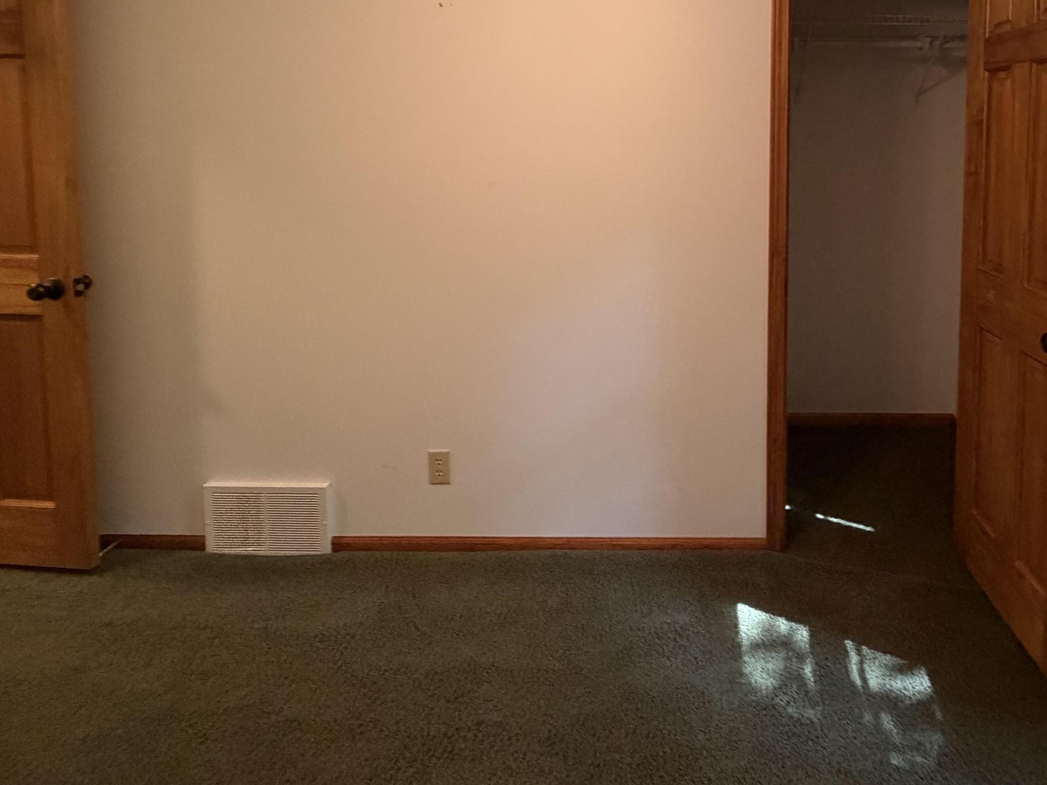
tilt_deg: -4.8
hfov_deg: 72.8
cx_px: 742
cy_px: 180
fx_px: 665
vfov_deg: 57.4
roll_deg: -0.4
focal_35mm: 22
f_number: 2.2
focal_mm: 2.22
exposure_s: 1/60
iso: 500
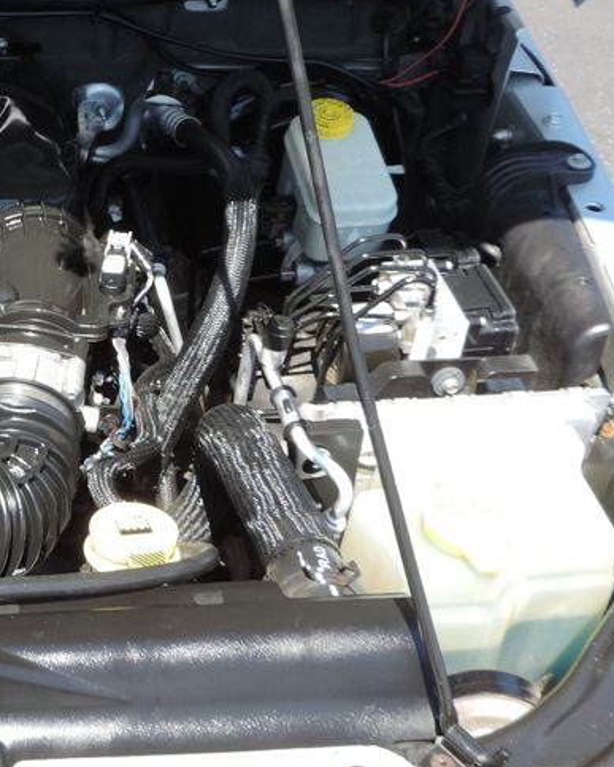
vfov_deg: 30.5
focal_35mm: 62
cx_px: -78
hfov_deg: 23.0
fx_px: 1409
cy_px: 368
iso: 80
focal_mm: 4.3
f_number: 3
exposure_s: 1/250
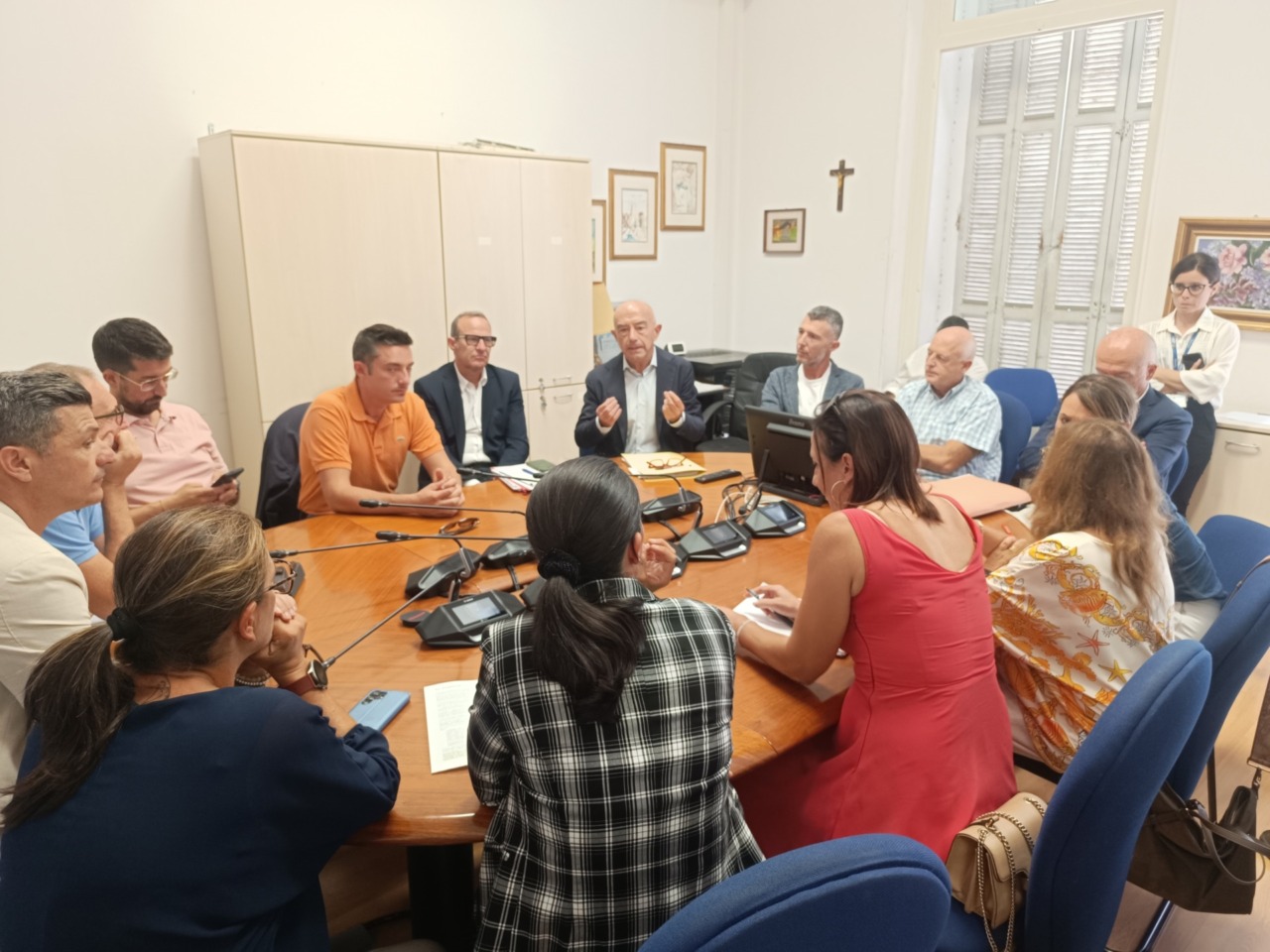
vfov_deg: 56.8
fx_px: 881
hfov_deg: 71.6
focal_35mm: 24
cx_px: 635
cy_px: 476
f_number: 1.65
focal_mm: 6.14
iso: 1125
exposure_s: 1/100
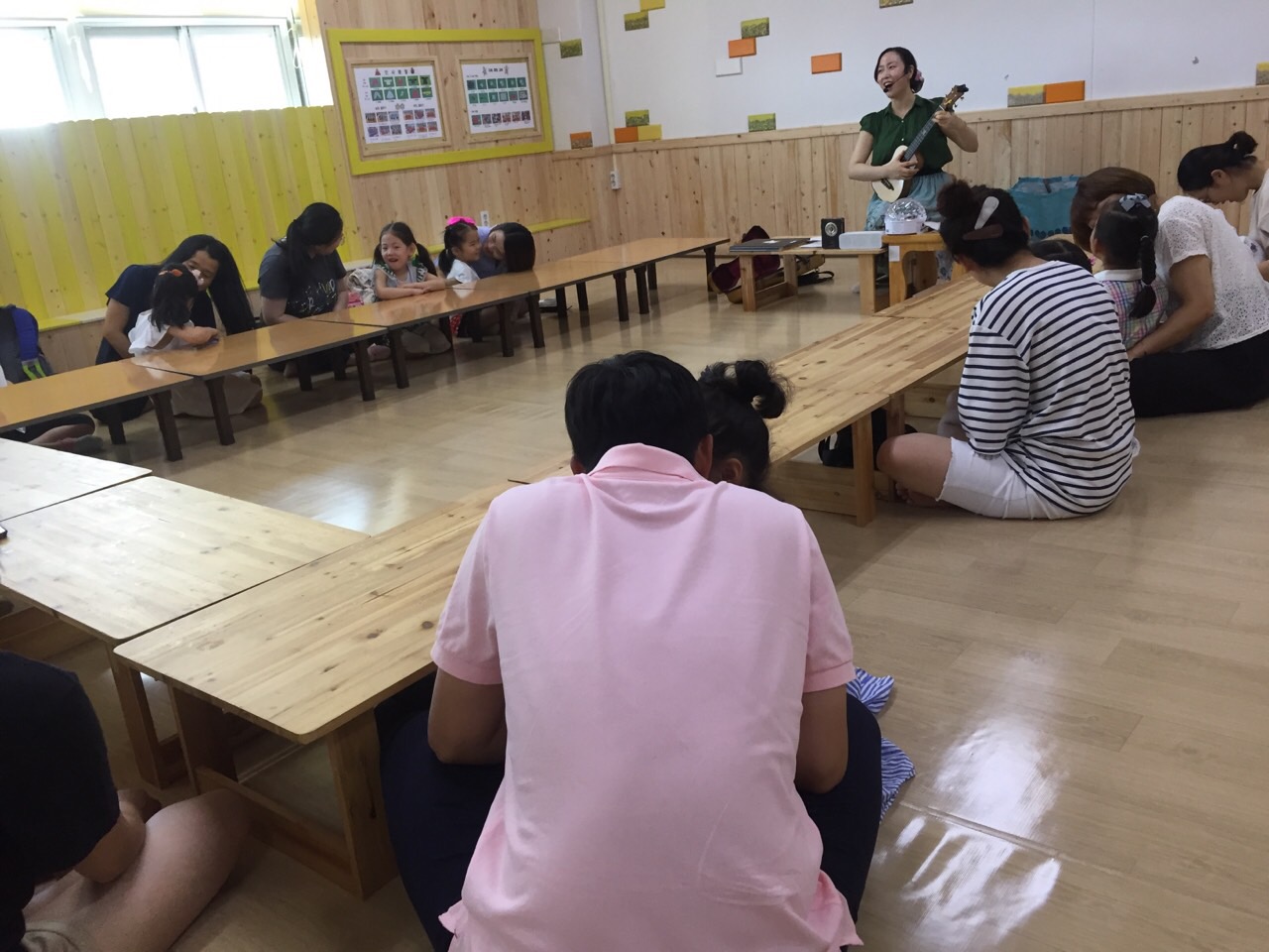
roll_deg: +4.1
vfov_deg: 48.2
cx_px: 634
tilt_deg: -17.0
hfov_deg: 61.7
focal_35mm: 29
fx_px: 1063
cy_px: 476
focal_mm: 4.15
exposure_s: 1/30
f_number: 2.2
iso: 50
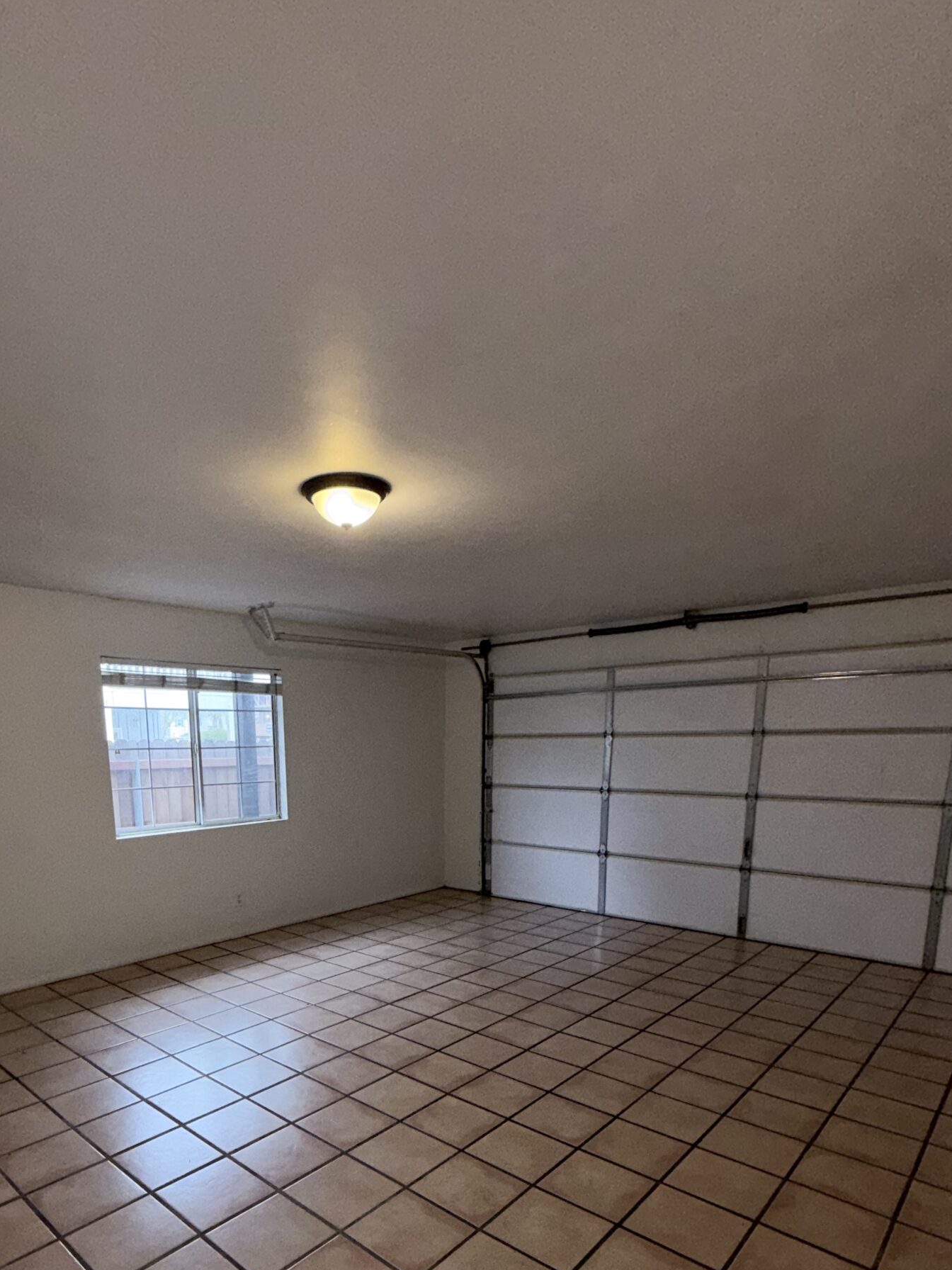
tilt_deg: -10.5
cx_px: 373
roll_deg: +1.2
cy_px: 889
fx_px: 733
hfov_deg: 65.3
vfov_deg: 77.9
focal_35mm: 20
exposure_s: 1/60
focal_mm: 2.22
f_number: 2.2
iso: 80
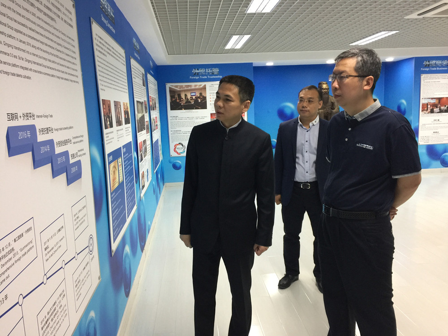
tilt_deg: -9.3
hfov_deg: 61.7
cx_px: 224
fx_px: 375
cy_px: 168
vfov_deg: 48.2
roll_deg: +1.1
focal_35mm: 29
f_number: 2.2
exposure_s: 1/17
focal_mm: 4.15
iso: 64
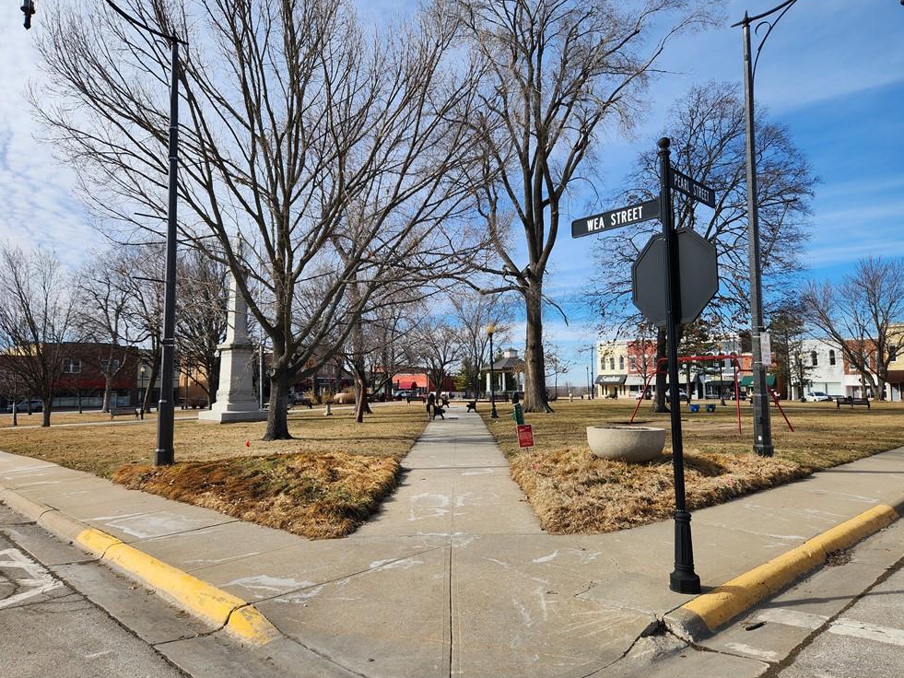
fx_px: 627
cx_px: 451
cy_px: 344
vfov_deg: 56.8
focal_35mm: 24
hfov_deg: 71.6
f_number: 1.8
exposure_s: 1/1465
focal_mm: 5.4
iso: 20
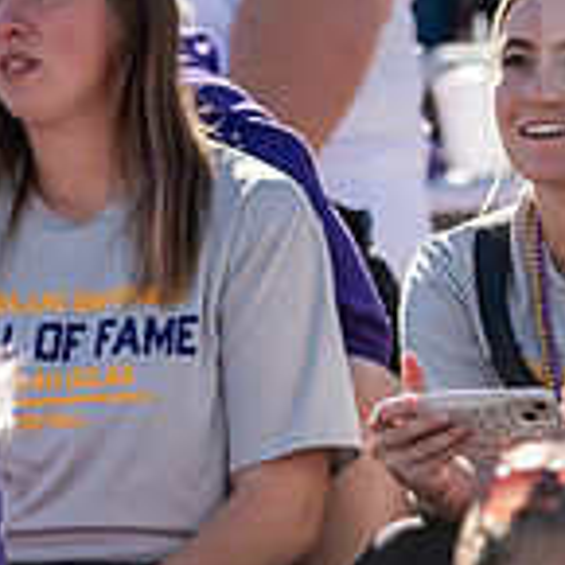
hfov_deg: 1.7
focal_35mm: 1018
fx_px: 18799
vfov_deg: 1.7
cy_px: 247
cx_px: 425
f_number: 3.2
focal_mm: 300
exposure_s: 1/1250
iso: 200
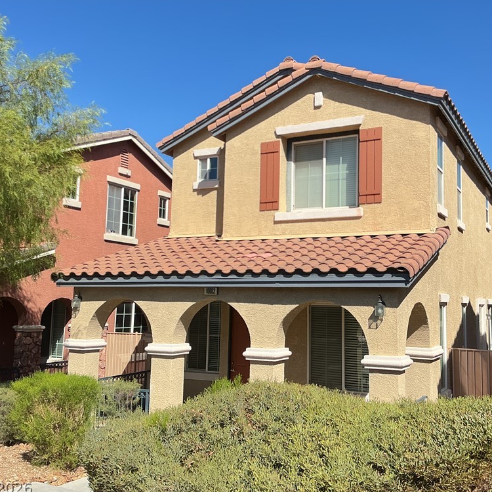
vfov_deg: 47.2
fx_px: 563
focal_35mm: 35
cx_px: 296
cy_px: 247
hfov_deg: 46.9
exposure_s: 1/1035
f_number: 1.8
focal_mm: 3
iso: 25
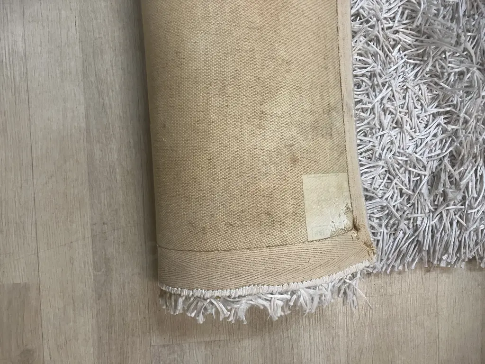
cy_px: 182
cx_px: 242
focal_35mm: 28
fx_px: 392
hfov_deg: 63.4
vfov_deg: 49.7
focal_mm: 3.99
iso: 100
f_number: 1.8
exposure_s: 1/50
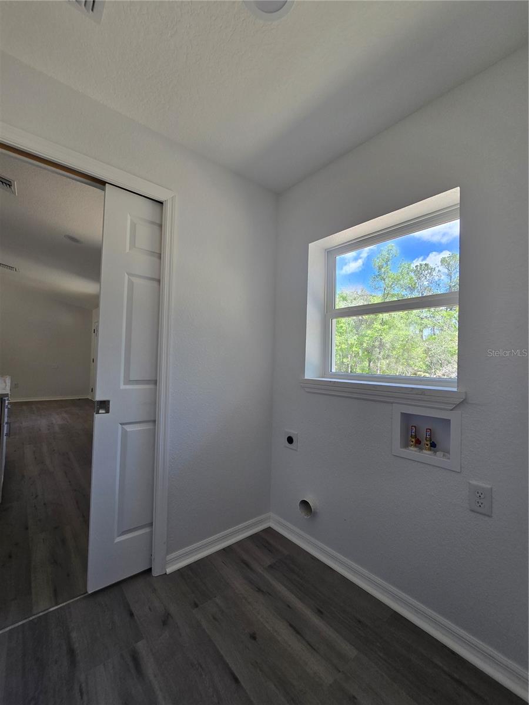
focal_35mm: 13
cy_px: 352
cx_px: 264
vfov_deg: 106.2
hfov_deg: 89.9
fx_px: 265
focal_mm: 2.2
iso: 50
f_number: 2.2
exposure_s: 1/170
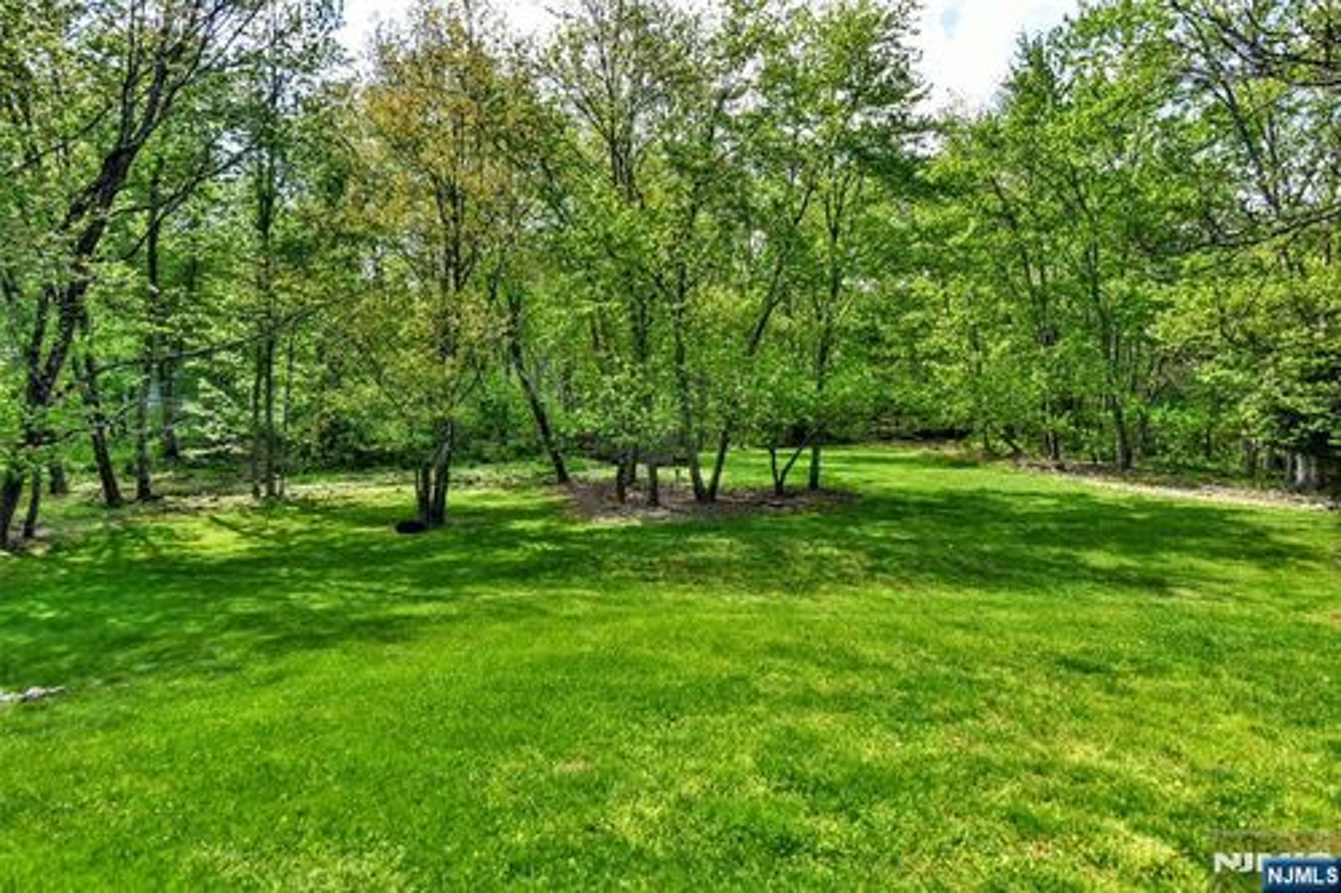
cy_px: 446
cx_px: 670
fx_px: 745
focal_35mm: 20
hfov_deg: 84.0
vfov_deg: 61.9
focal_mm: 20
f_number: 5
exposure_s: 1/2000
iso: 1000
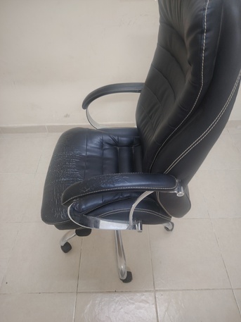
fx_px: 223
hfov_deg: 56.8
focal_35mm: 24
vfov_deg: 71.6
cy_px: 161
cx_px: 120
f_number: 1.75
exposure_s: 1/25
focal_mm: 5.25
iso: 2247
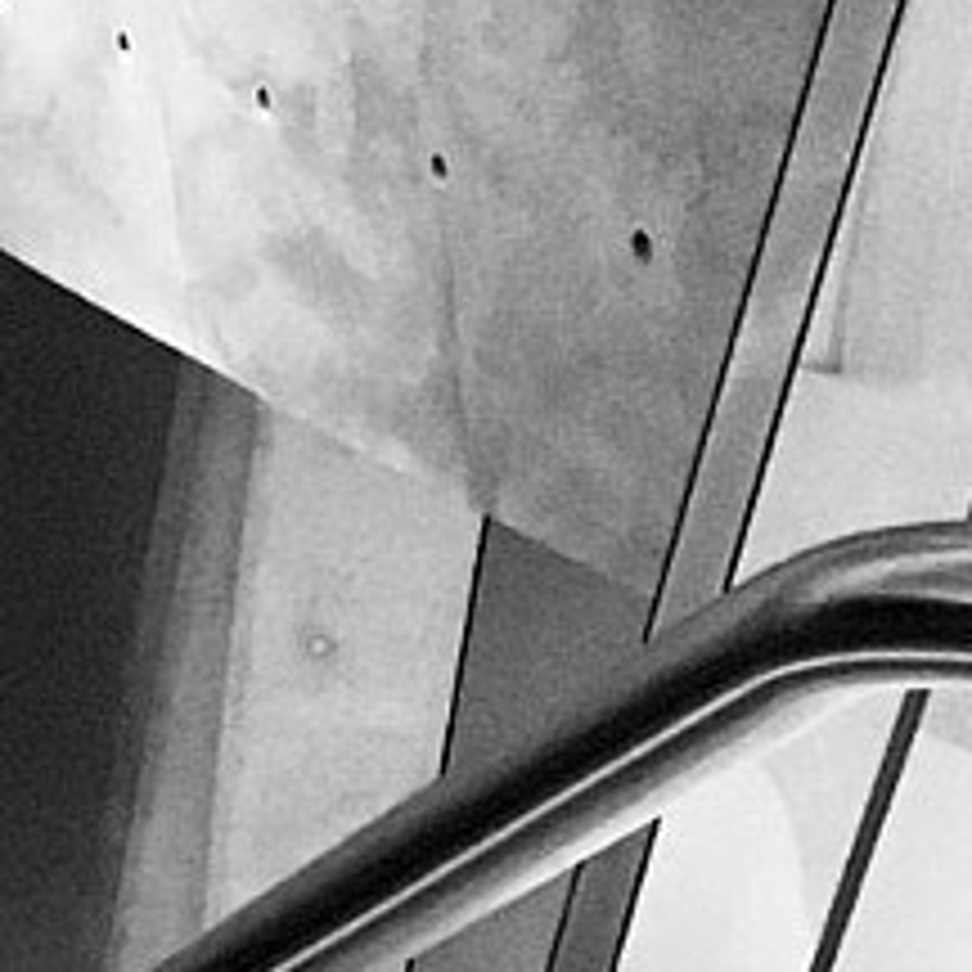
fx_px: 6036
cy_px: 698
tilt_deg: -15.0
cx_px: -1692
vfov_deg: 9.2
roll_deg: -5.3
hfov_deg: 8.2
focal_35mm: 190
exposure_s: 1/25
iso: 200
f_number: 2.2
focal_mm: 4.15
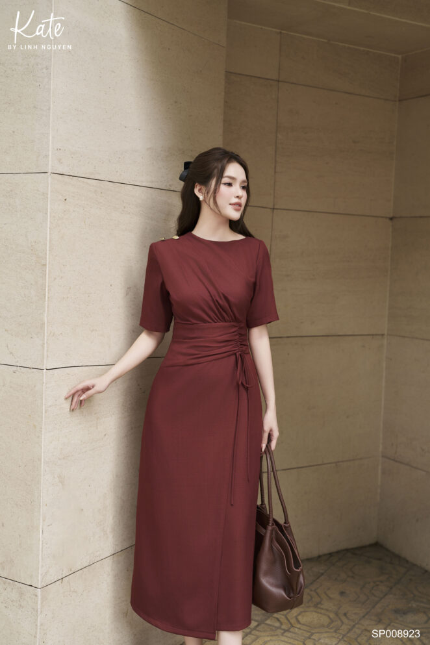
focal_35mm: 50
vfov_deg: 39.6
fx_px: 896
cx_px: 215
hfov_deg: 27.0
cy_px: 322
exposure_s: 1/500
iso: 320
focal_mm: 50
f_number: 3.2
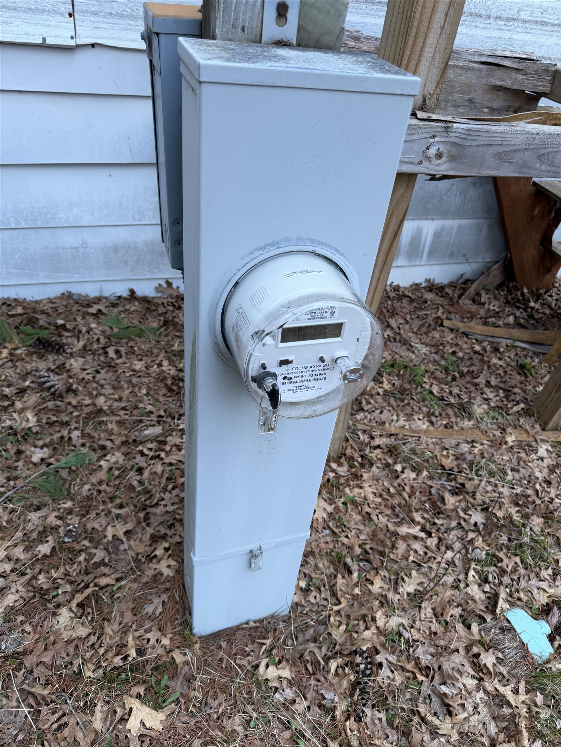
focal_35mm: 24
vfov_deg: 71.6
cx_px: 280
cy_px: 374
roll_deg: -9.0
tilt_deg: -39.6
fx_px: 519
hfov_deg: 56.8
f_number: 1.78
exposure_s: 1/121
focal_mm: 6.76
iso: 100
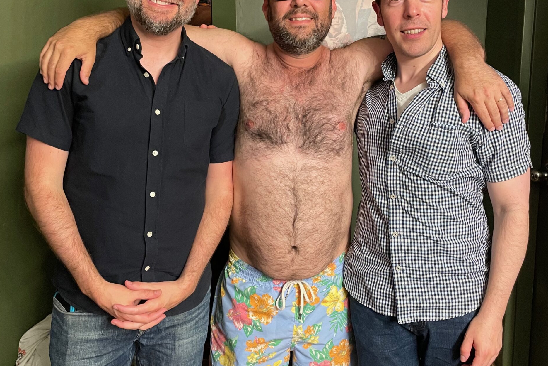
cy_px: 157
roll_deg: +0.4
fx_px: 563
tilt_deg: -8.5
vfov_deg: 35.9
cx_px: 279
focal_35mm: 37
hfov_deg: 51.9
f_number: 1.6
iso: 400
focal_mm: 4.2
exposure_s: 1/60
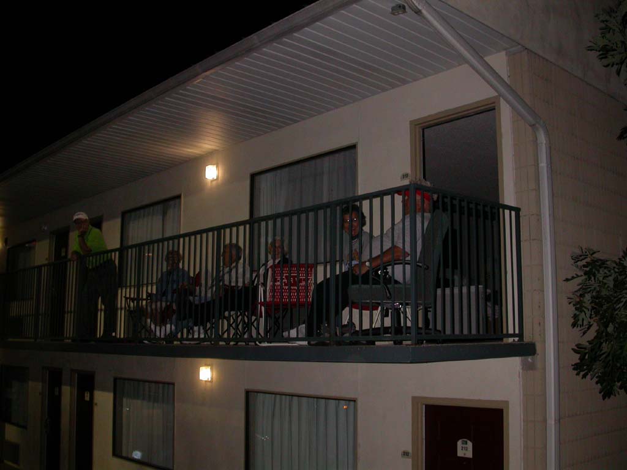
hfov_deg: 49.0
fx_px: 688
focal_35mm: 38
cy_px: 235
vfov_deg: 37.7
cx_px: 314
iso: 200
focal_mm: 7.85
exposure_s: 1/60
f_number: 2.6
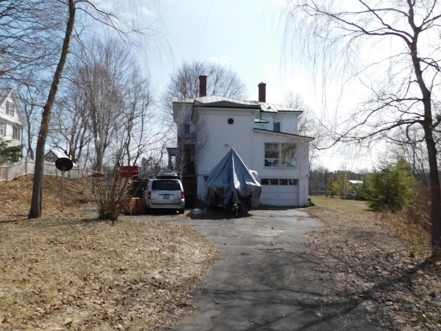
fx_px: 420
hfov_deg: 55.3
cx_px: 206
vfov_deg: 42.9
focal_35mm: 33
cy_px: 172
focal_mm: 4.1
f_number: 6
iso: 125
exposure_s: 1/500
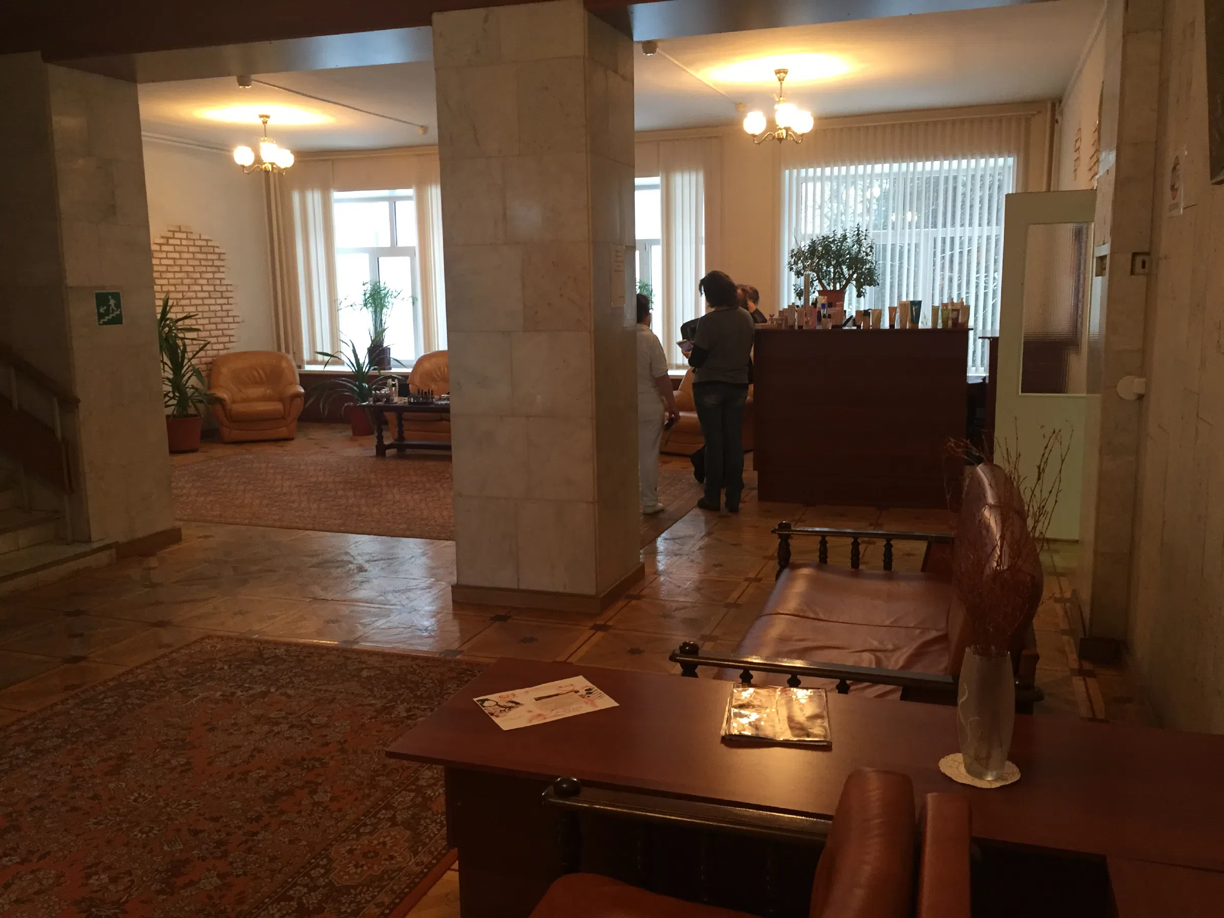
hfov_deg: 61.7
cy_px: 459
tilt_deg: -9.1
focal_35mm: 29
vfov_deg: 48.2
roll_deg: +0.3
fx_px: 1025
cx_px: 612
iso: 160
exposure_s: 1/33
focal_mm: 4.15
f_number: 2.2
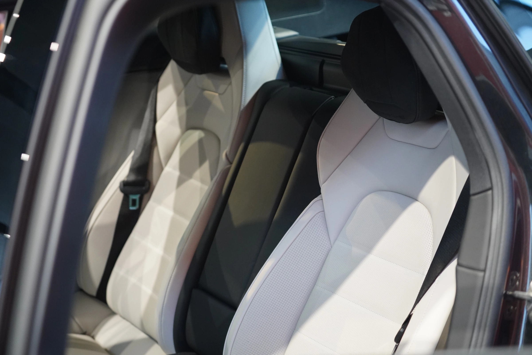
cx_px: 266
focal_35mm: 70
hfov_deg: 28.8
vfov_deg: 19.5
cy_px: 178
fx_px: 1034
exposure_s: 1/200
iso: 5000
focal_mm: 70
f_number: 4
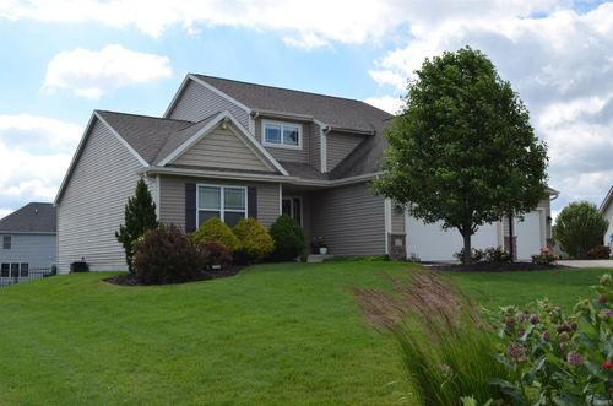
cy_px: 203
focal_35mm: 39
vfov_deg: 34.1
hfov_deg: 49.6
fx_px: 663
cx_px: 306
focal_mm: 26
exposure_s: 1/250
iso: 100
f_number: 8
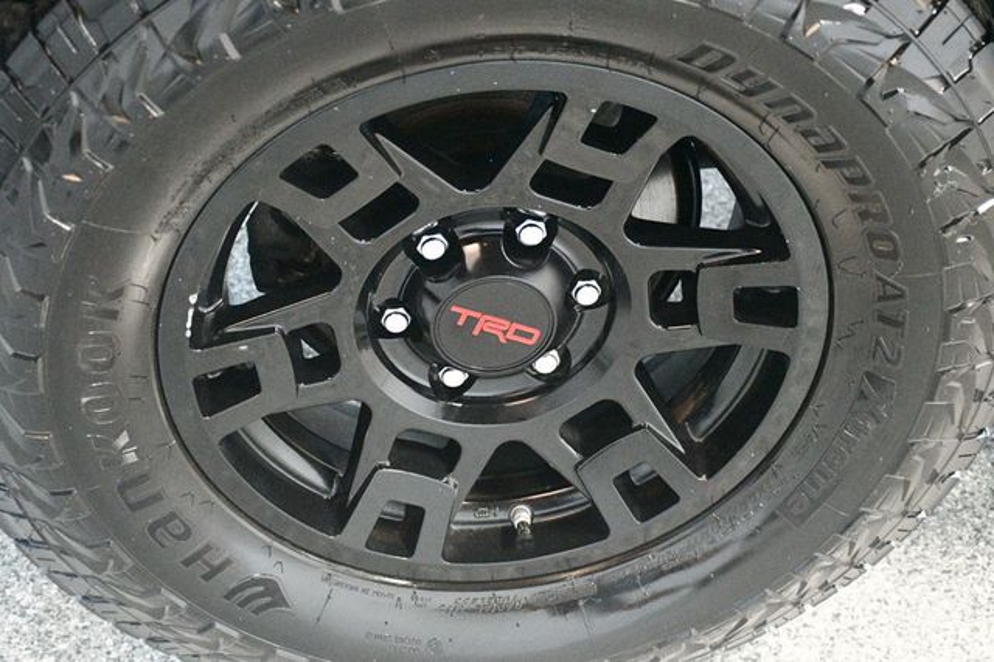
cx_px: 497
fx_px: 1656
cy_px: 331
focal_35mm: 60
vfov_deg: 22.6
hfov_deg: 33.4
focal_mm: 40
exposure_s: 1/60
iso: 12800
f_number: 4.5
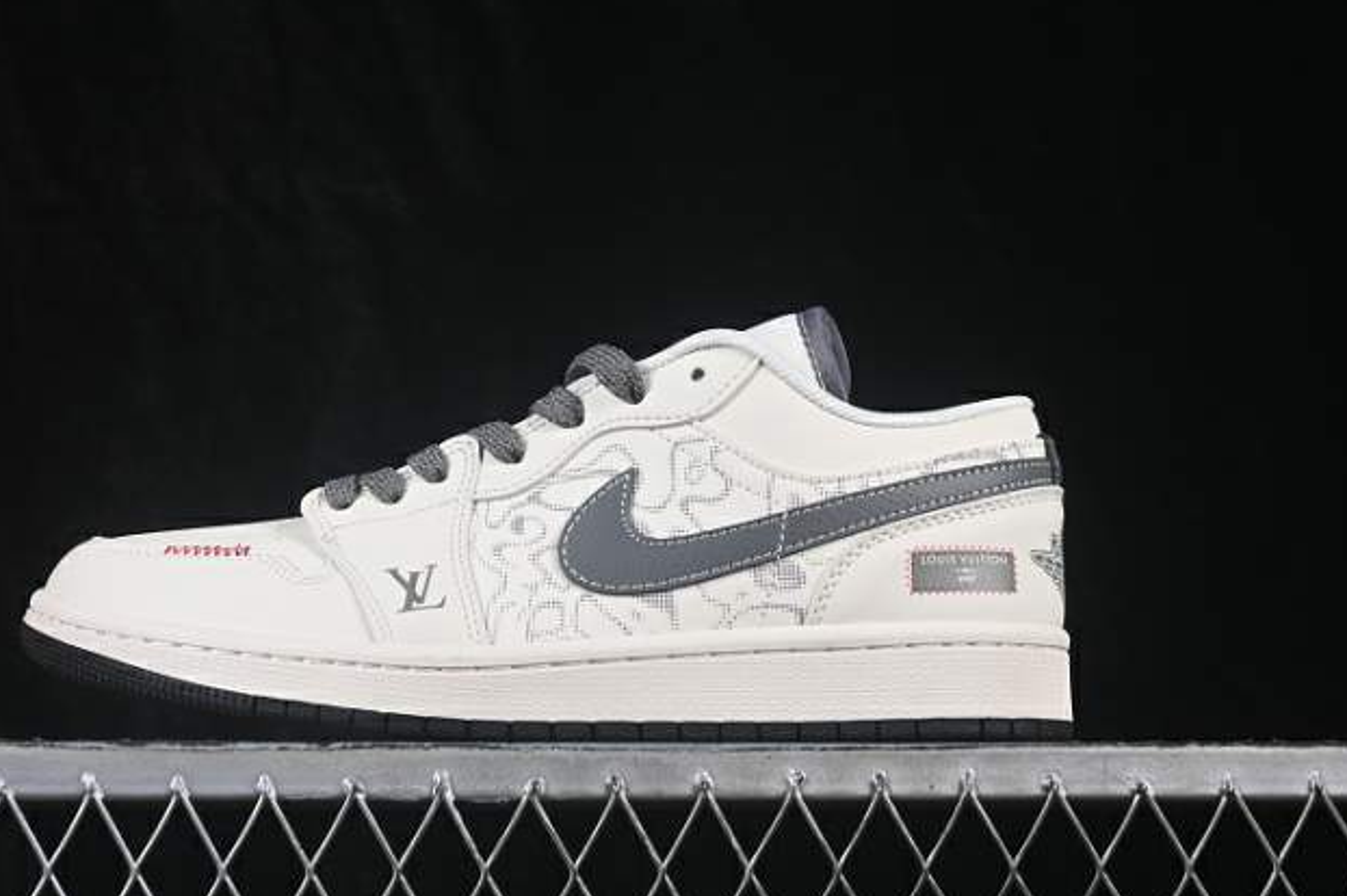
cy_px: 411
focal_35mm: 88
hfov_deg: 23.1
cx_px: 574
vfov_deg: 15.5
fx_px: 3291
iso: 160
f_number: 8
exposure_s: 1/80
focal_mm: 50
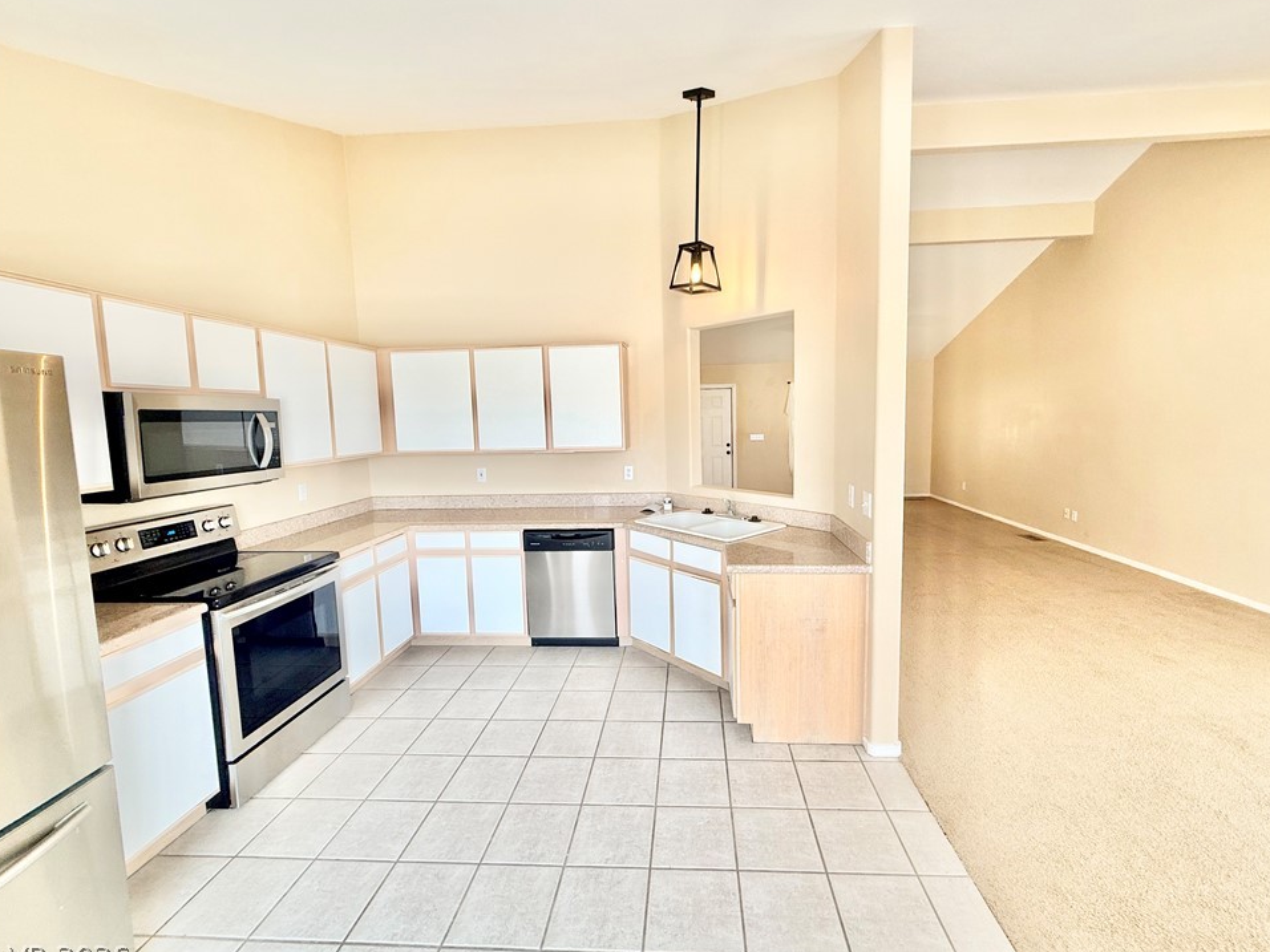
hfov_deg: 98.1
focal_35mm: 15
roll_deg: +1.3
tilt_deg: -4.7
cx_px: 664
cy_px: 469
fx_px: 550
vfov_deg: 81.7
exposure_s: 1/120
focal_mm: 2.22
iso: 64
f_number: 2.2
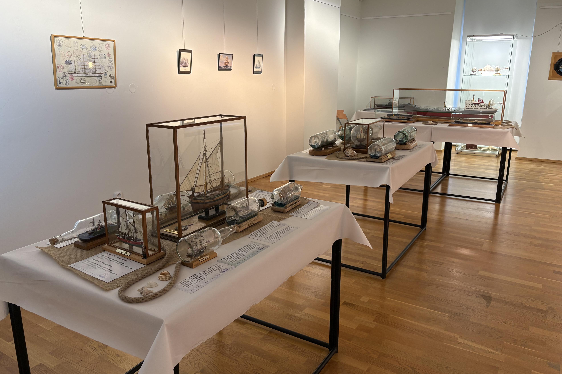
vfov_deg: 46.4
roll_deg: +0.0
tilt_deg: -13.2
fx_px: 437
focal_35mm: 28
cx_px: 280
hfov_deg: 65.5
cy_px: 173
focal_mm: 5.96
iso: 100
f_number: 1.6
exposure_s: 1/50
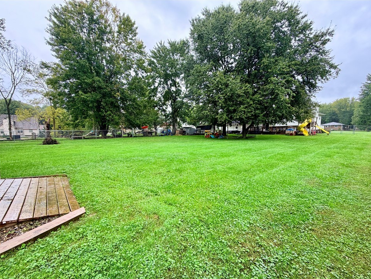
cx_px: 184
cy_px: 149
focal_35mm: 15
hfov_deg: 98.2
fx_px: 161
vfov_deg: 81.6
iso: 80
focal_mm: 2.22
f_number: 2.2
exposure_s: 1/121
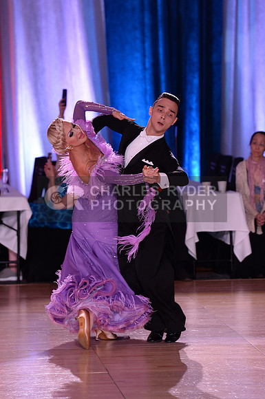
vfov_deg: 11.4
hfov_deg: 7.6
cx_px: 132
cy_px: 200
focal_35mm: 180
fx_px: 1993
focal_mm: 180
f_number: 4.5
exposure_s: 1/250
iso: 2000
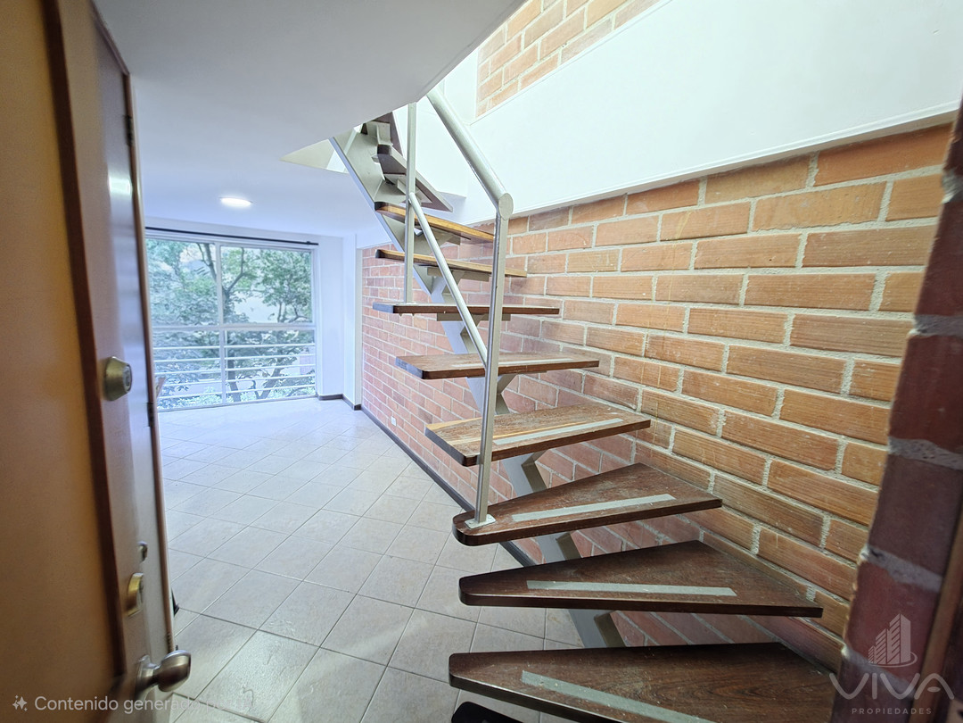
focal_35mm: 13
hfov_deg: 106.2
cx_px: 482
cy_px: 362
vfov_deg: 89.9
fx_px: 362
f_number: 1.9
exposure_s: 1/4.41
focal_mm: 2.2
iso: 1600
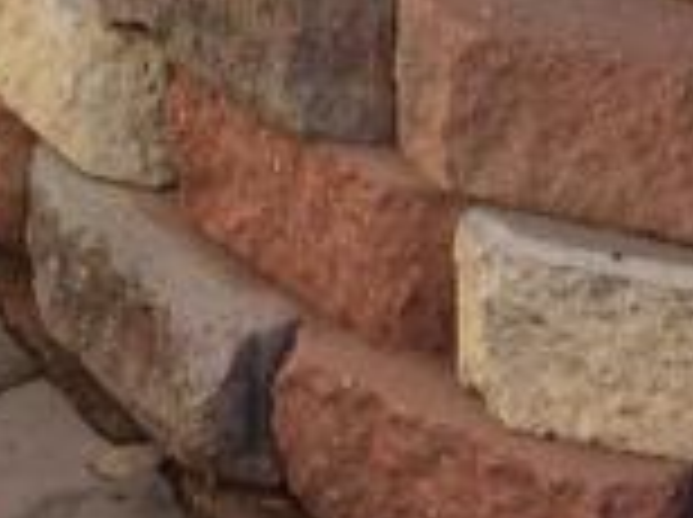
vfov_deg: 7.0
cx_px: 945
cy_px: -946
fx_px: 3858
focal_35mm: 193
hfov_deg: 10.0
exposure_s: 1/586
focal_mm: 4.15
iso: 32
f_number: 2.2
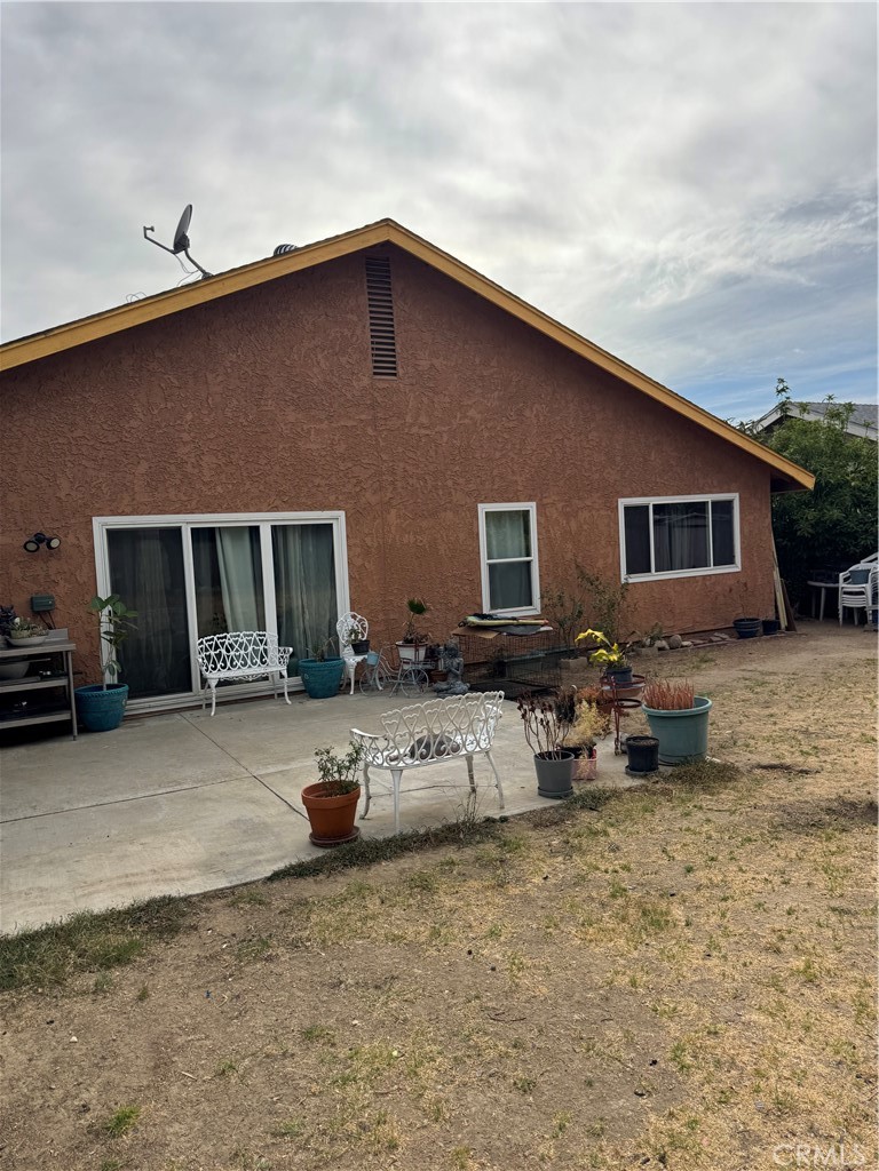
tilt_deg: -3.0
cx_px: 440
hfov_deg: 56.8
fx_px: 813
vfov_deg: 71.6
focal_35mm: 24
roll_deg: +3.2
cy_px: 586
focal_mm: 6.76
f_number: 1.78
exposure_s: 1/5348
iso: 80
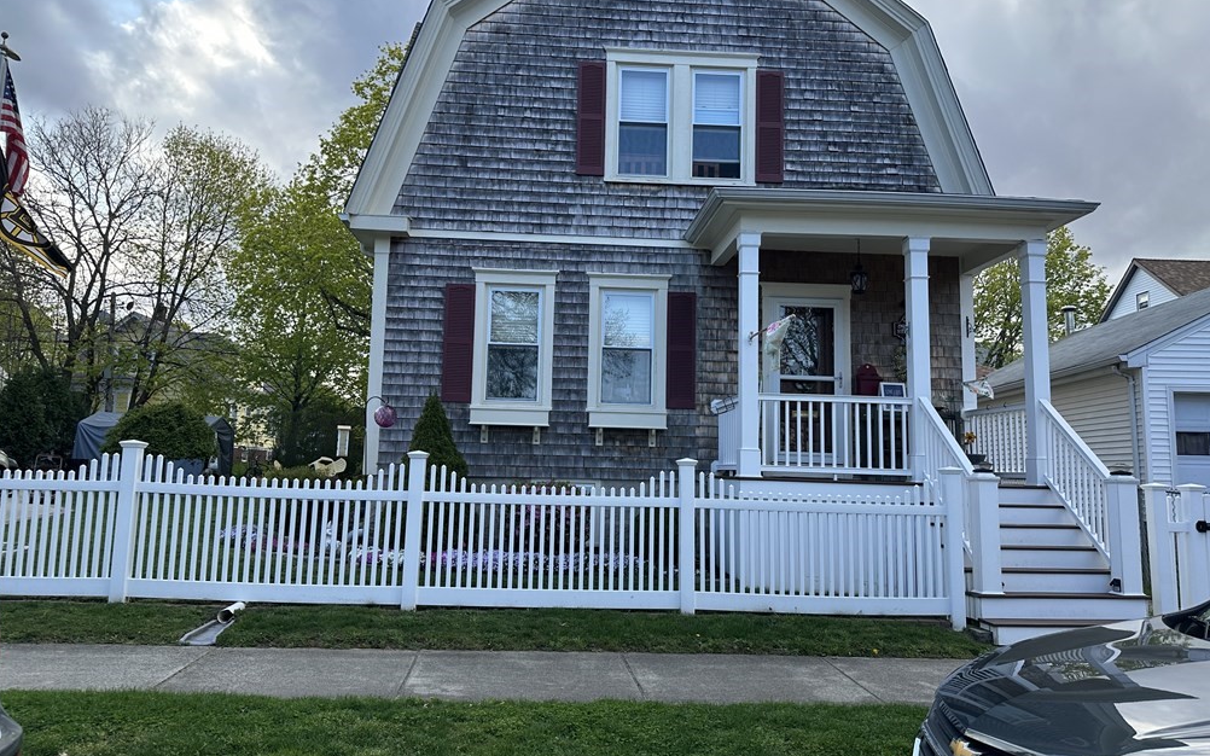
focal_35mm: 26
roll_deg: -1.1
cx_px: 611
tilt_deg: +7.3
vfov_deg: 47.6
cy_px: 359
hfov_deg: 70.4
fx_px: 857
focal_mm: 6.86
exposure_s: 1/1339
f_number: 1.78
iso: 80
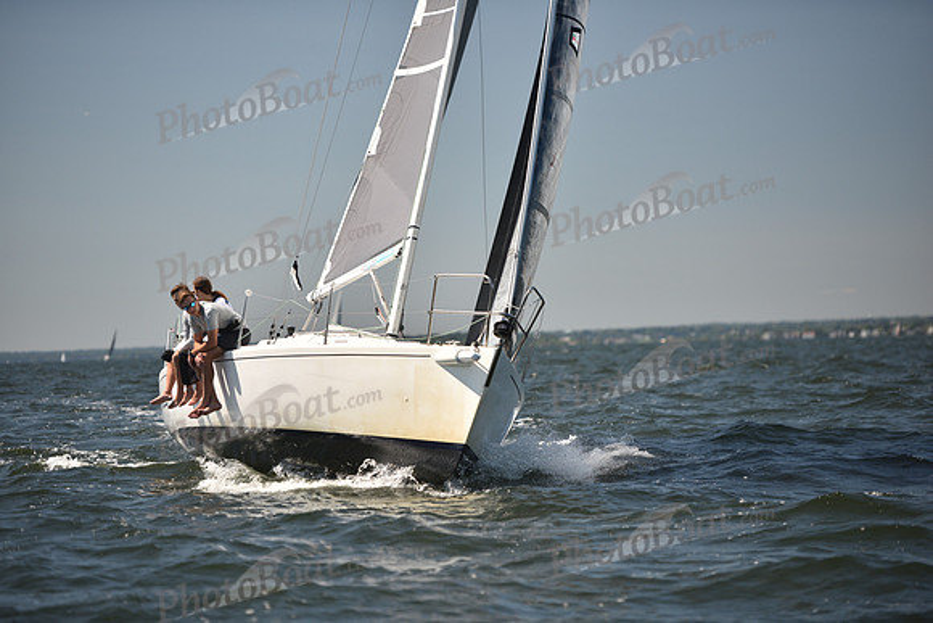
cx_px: 466
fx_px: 3888
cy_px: 312
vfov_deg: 9.2
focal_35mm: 150
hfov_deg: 13.7
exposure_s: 1/1600
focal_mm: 150
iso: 250
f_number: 2.8
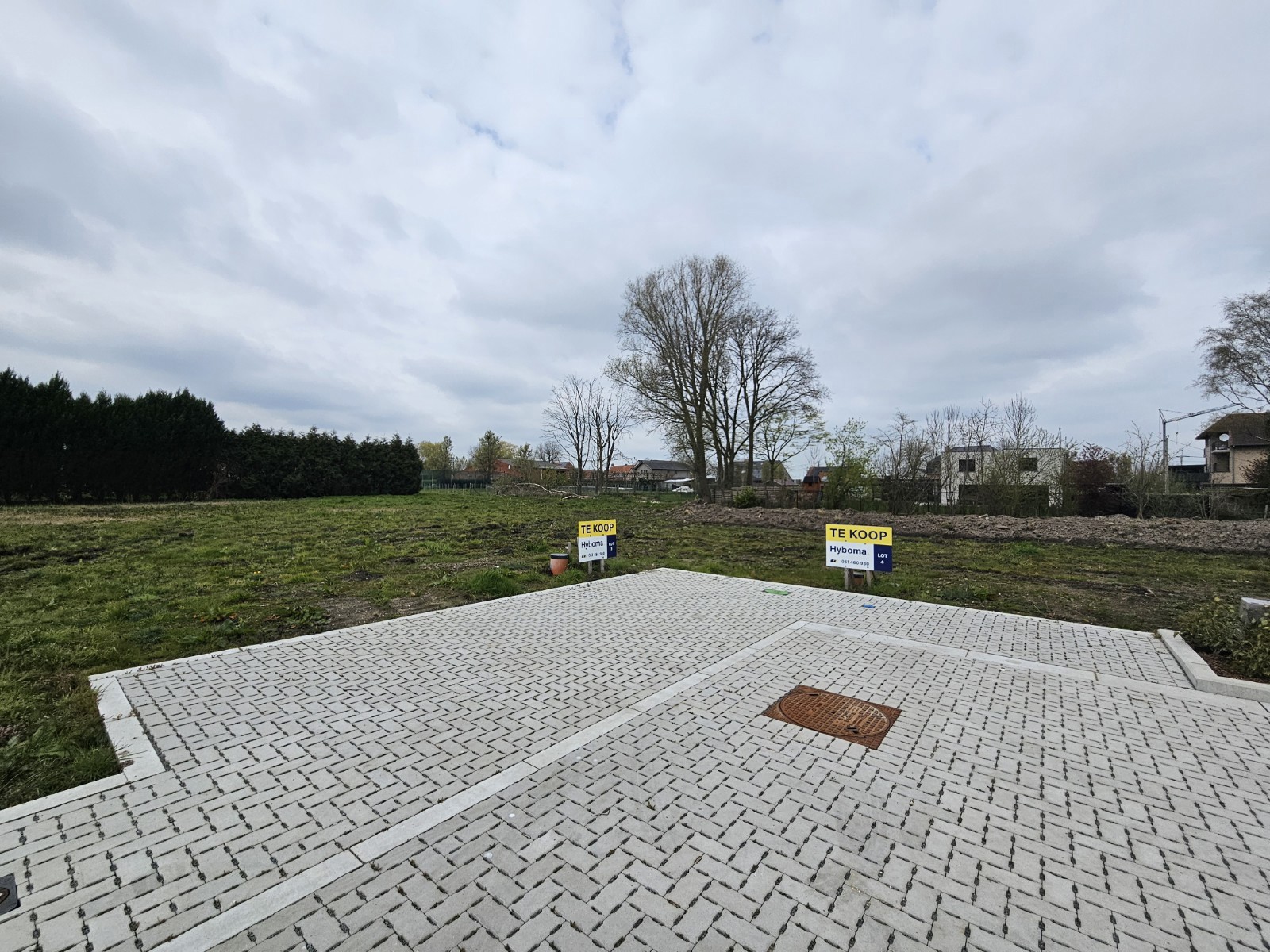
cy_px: 476
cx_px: 635
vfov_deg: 89.9
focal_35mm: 13
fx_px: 477
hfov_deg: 106.2
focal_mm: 2.2
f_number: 2.2
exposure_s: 1/3291
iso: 50
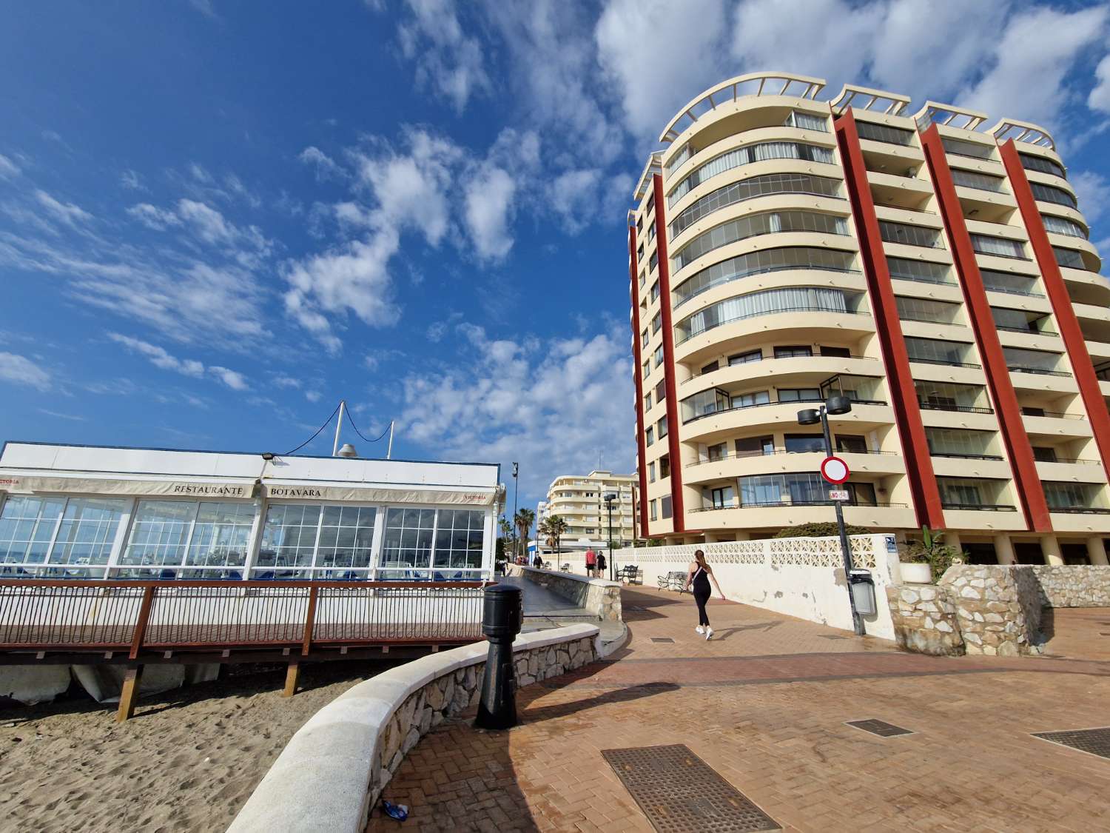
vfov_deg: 89.9
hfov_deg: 106.2
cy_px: 416
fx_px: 417
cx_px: 555
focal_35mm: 13
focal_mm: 2.2
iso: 50
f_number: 2.2
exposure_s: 1/4480
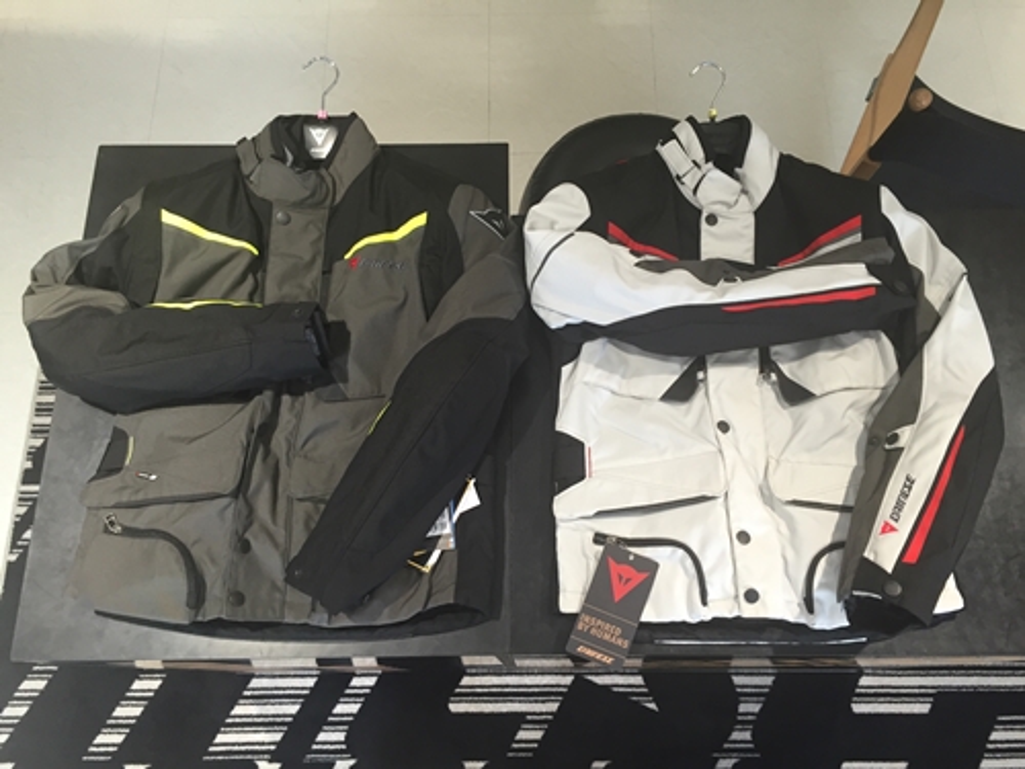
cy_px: 384
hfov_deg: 61.7
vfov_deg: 48.2
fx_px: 859
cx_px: 512
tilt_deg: -71.0
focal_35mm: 29
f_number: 2.2
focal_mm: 4.15
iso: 64
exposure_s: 1/30
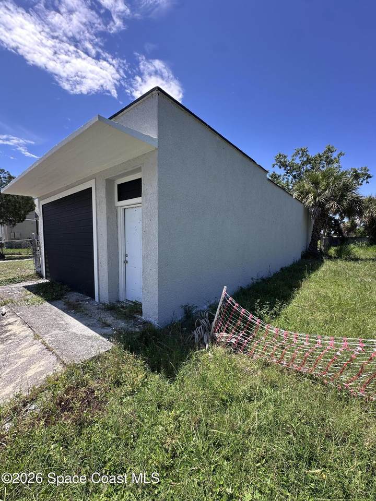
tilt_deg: -3.3
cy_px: 250
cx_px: 188
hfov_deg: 85.7
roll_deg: -2.3
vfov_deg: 102.1
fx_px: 203
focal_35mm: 14
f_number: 2.2
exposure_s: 1/754
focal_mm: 2.22
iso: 40
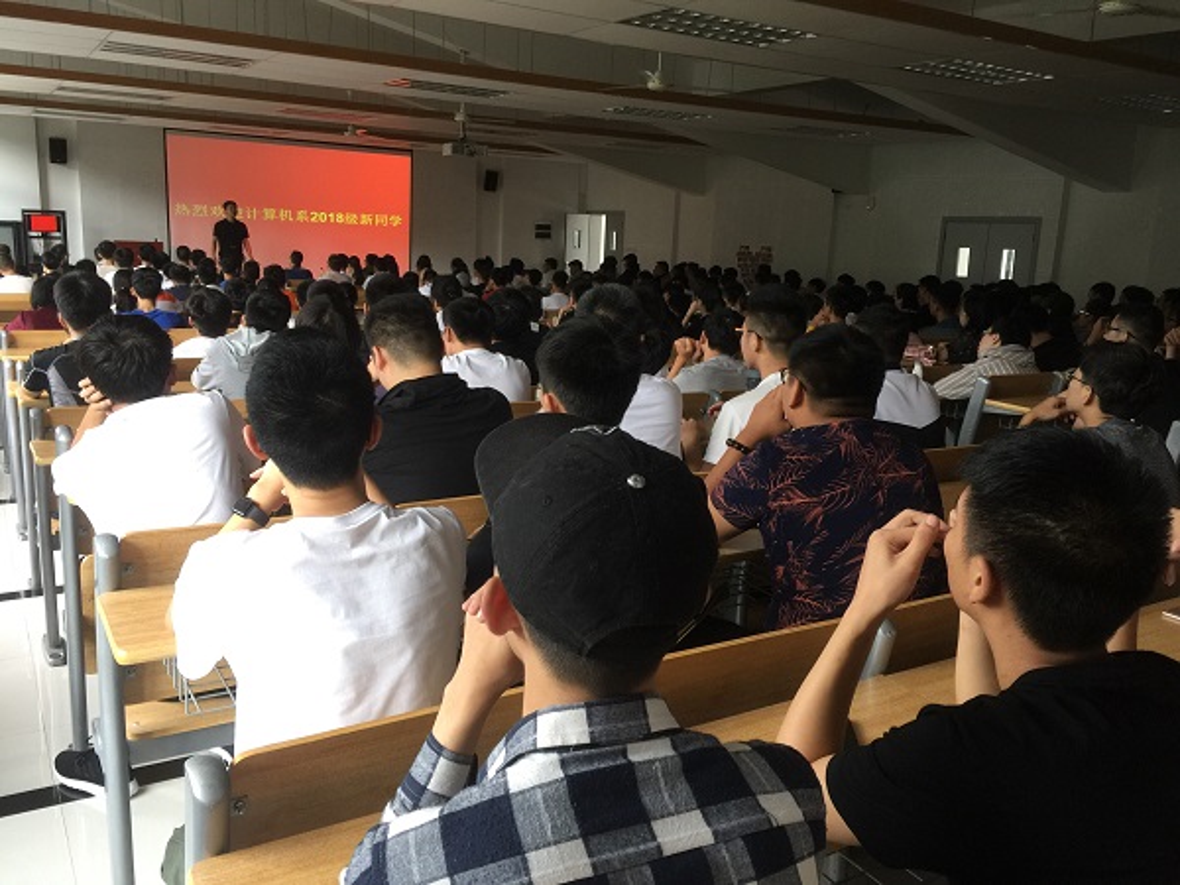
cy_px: 442
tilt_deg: -11.0
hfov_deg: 61.7
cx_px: 590
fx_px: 989
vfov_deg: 48.2
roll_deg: -4.2
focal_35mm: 29
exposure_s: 1/33
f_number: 2.2
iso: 40
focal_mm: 4.15
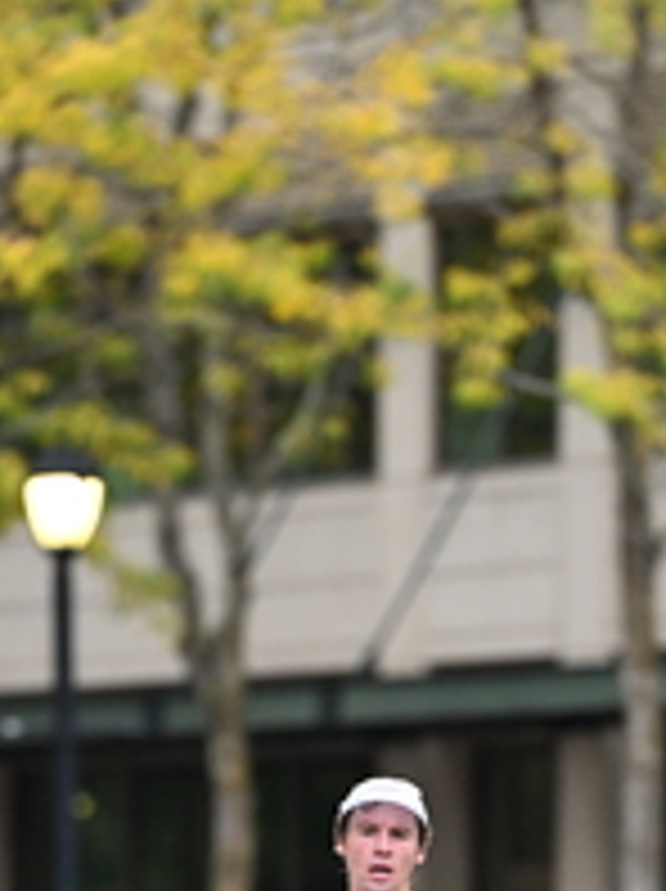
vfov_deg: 3.7
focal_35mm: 535
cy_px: 904
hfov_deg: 2.8
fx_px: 13754
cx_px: 439
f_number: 2.8
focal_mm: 200
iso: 1600
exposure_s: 1/800
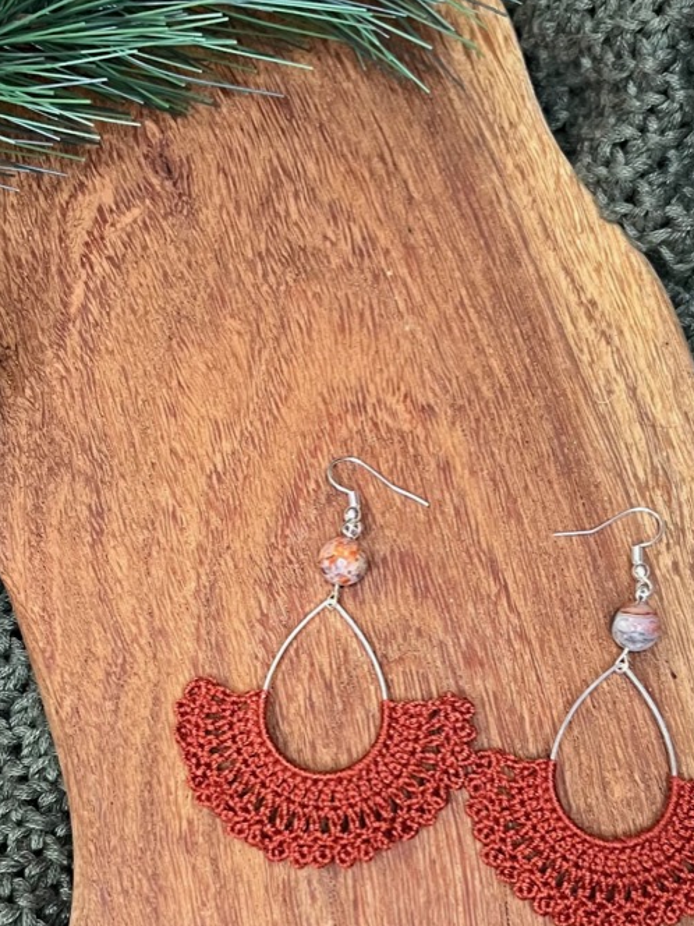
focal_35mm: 47
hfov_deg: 30.8
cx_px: 401
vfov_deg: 39.7
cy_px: 653
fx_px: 1256
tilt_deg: -79.0
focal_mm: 5.7
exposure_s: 1/60
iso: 500
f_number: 1.5
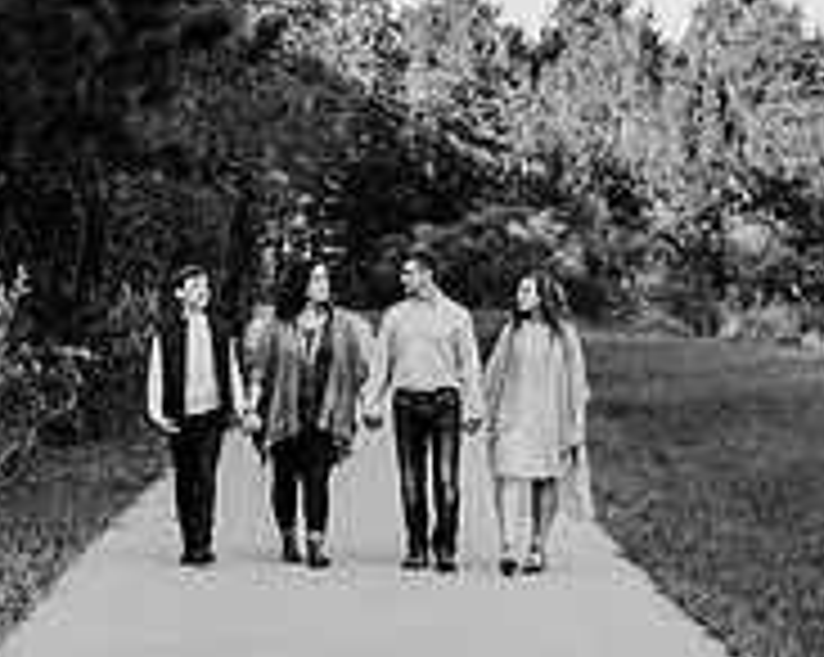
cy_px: 164
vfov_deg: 10.3
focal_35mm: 149
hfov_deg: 13.0
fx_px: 3630
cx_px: 405
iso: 200
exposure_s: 1/1600
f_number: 2.2
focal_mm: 50
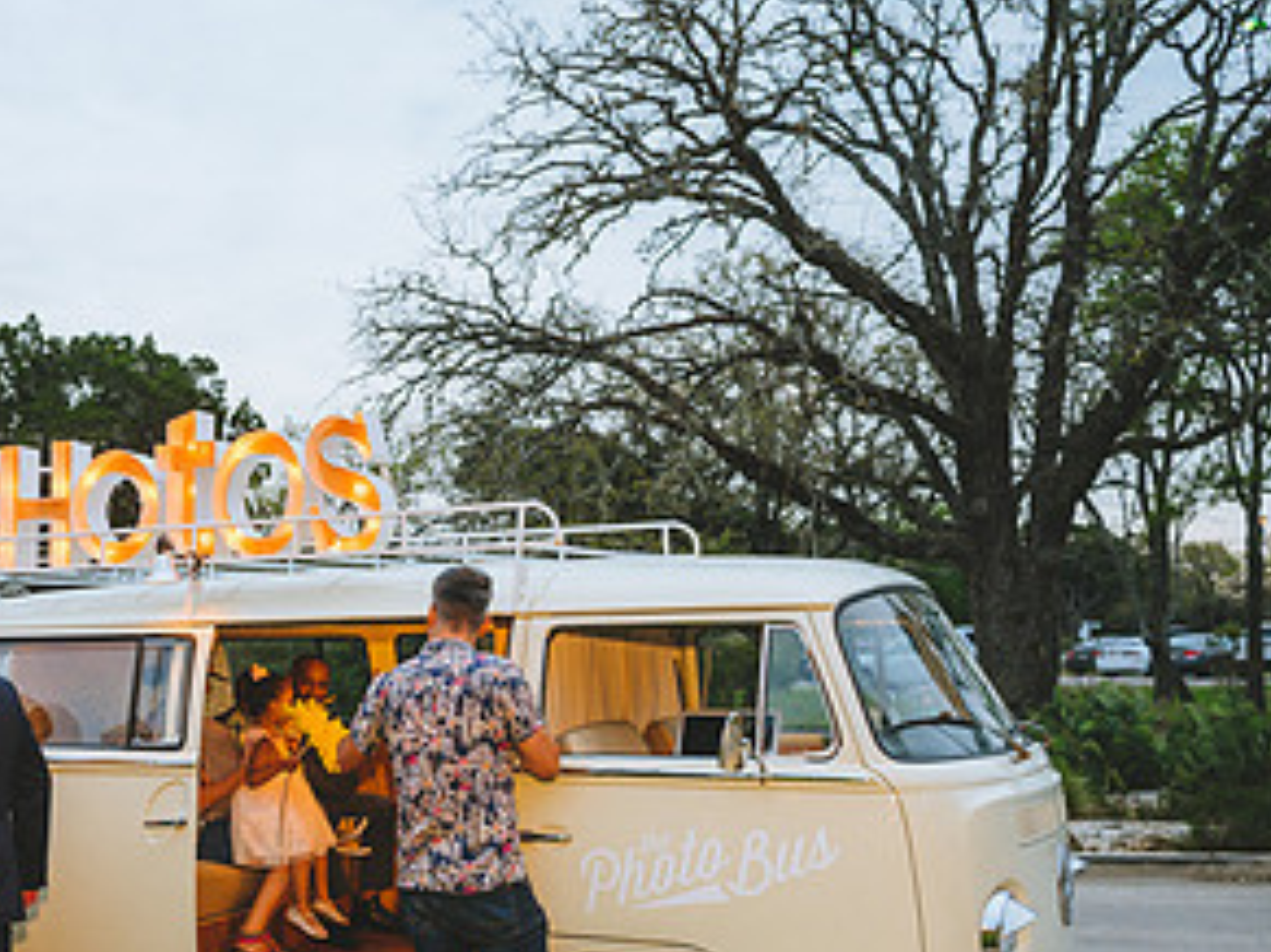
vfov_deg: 30.9
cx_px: 214
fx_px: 1688
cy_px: 725
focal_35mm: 46
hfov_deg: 39.3
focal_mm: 24
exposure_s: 1/200
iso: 500
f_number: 2.8
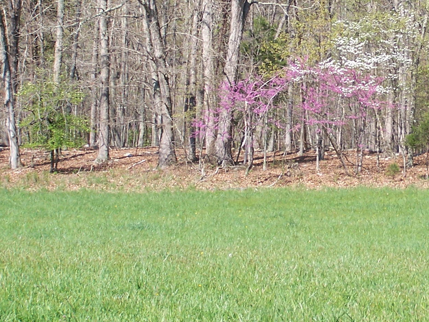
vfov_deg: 10.3
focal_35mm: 143
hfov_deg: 13.6
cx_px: 415
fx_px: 1772
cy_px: 77
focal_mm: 11.5
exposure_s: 1/640
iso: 80
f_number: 3.2
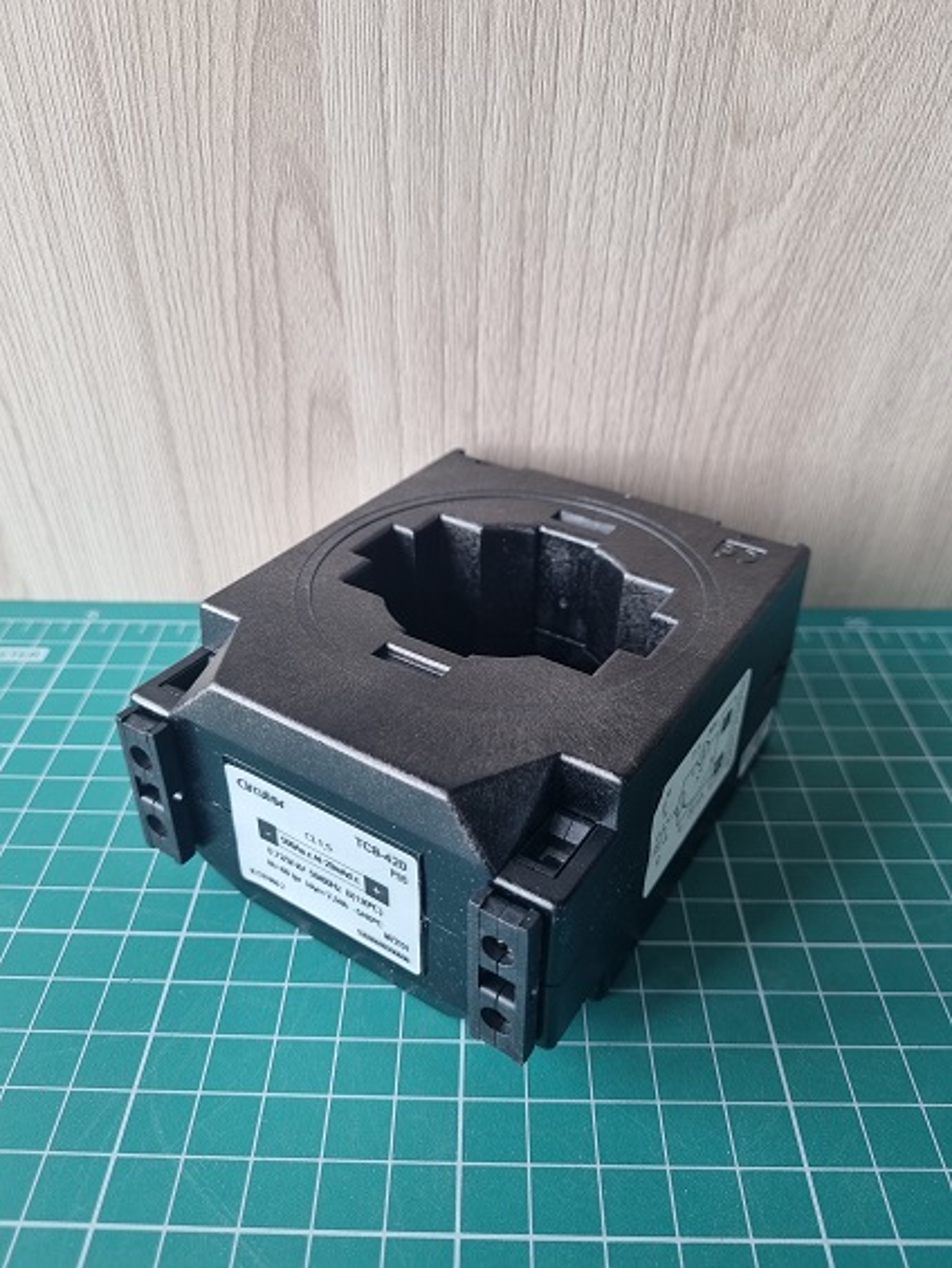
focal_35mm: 26
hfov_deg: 53.1
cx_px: 476
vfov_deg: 67.3
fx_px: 953
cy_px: 634
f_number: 1.8
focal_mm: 5.4
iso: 50
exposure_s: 1/100
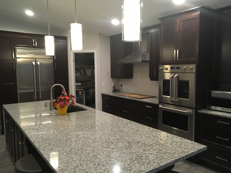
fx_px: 194
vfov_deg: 48.2
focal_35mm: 29
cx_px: 116
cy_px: 86
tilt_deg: -5.0
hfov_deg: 61.7
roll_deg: +2.0
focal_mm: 4.15
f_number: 2.2
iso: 200
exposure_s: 1/30
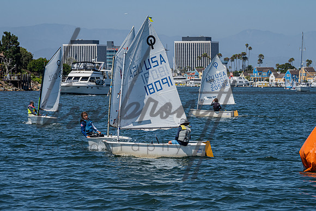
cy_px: 104
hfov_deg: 12.0
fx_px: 1497
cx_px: 148
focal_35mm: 171
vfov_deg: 8.1
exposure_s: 1/1000
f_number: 6.7
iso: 250
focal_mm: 125
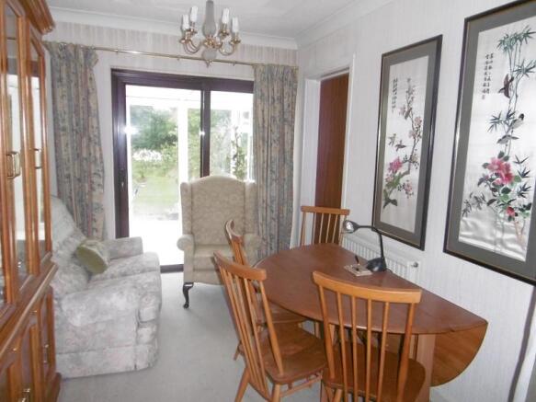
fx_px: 372
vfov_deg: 56.8
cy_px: 201
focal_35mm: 24
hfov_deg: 71.6
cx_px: 268
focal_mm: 4.3
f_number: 3.1
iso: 320
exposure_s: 1/125
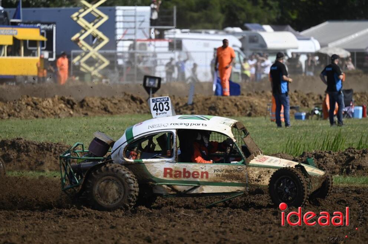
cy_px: 122
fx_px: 4084
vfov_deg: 3.4
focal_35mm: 400
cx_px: 184
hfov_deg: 5.2
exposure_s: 1/2000
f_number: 5.6
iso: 400
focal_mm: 400
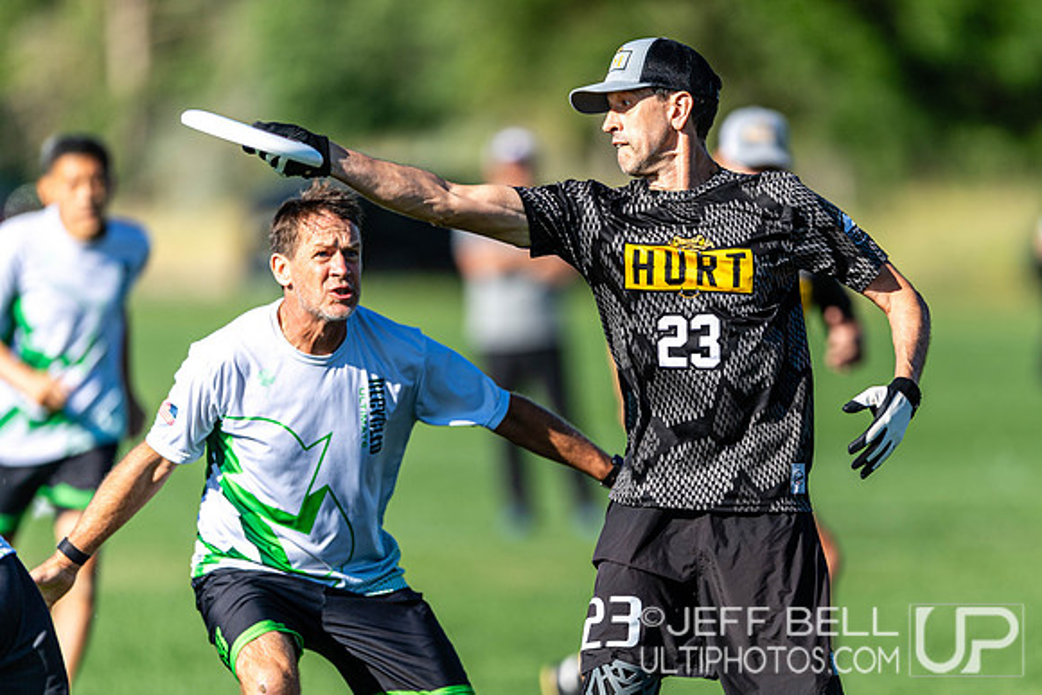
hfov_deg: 3.9
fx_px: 15366
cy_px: 461
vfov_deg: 2.6
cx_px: 691
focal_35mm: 531
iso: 100
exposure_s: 1/2000
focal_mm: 400
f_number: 2.8
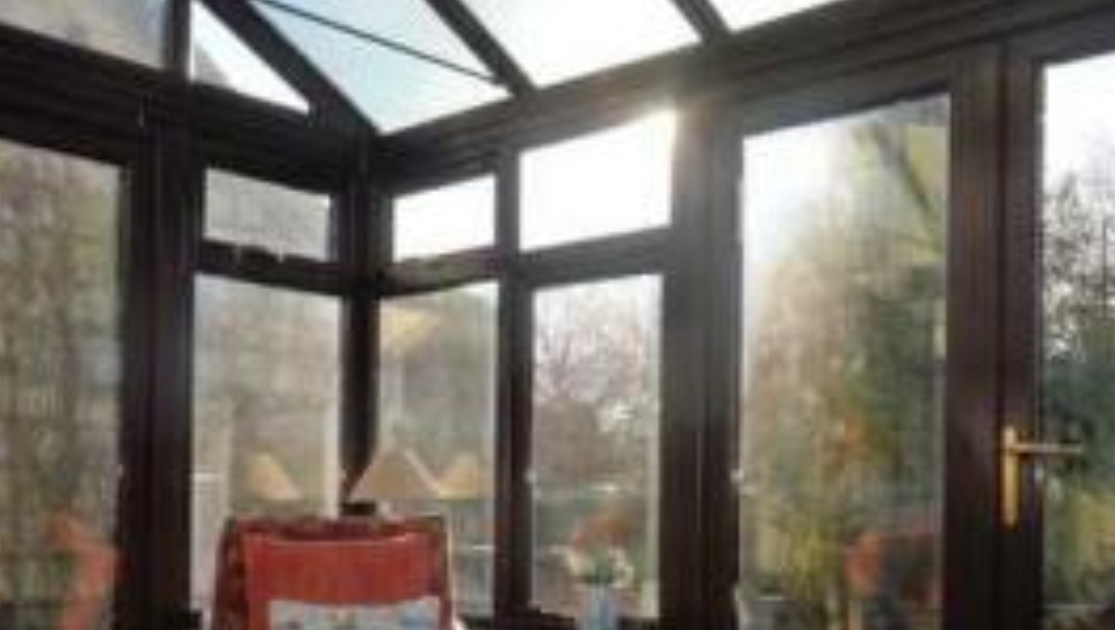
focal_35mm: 39
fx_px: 1154
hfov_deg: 51.2
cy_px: 442
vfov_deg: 30.2
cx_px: 676
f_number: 6.3
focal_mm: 10
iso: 100
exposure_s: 1/160
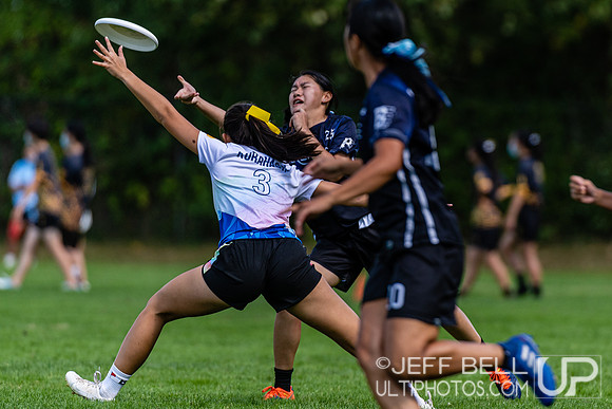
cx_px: 395
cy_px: 195
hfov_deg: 2.8
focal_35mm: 735
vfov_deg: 1.9
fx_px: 12497
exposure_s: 1/1250
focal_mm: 380
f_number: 4
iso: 160
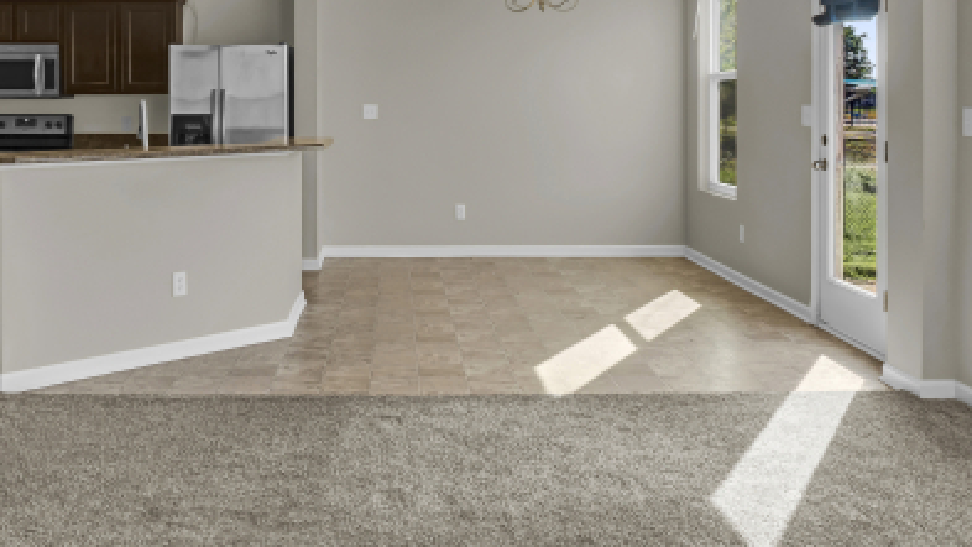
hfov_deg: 55.0
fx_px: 928
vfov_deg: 31.9
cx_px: 408
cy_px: 106
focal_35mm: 36
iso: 200
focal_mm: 12
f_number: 9
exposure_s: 1/100
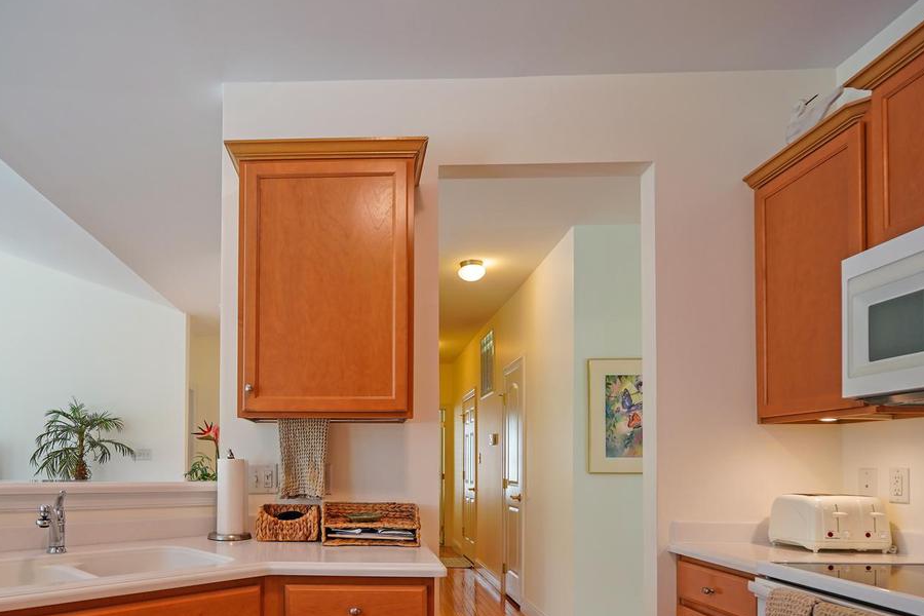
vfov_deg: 51.1
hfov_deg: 72.3
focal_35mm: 24
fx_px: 616
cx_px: 339
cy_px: 455
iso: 100
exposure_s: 1/40
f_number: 3.2
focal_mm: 10
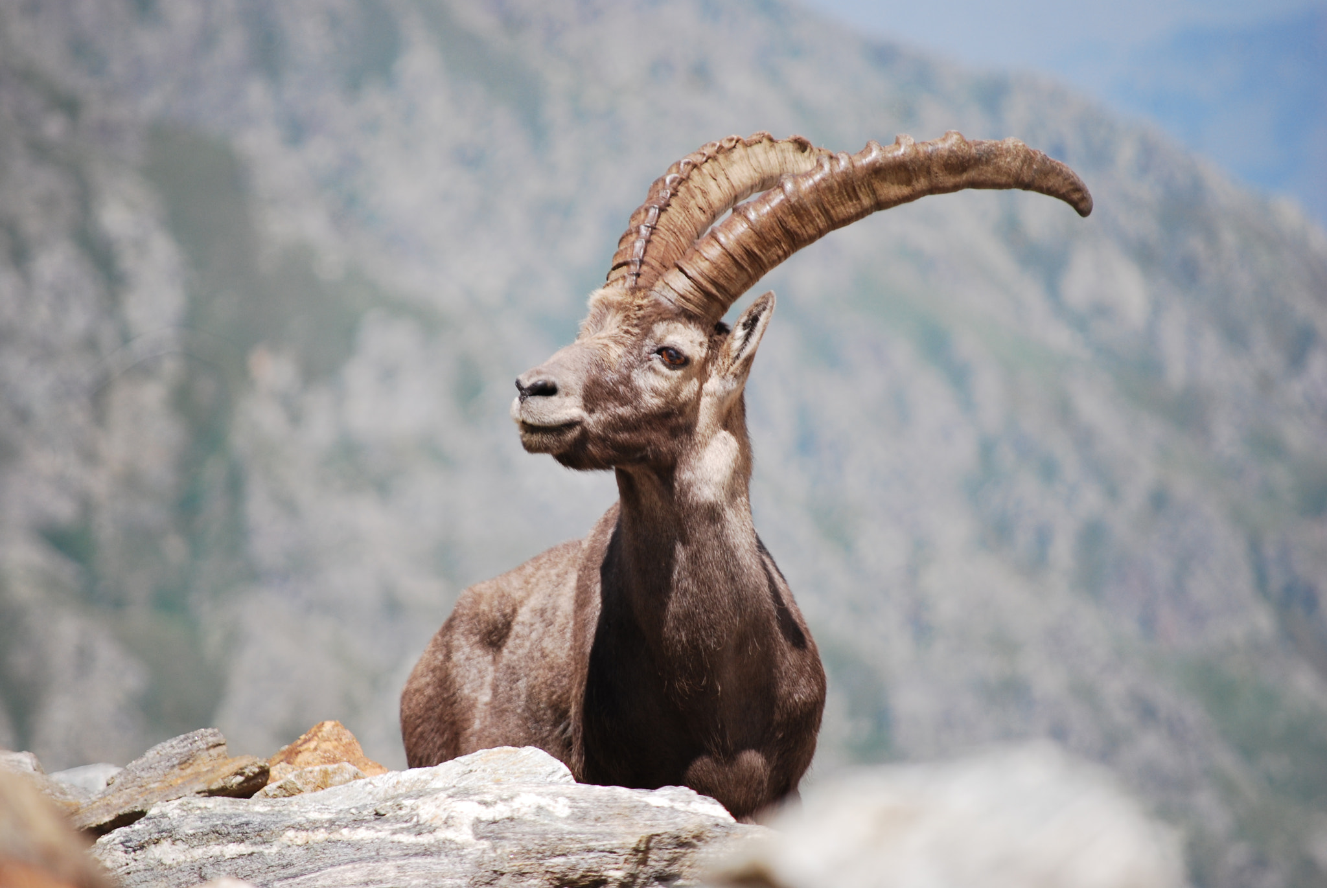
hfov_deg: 7.2
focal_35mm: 285
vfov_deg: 4.8
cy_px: 444
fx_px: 10518
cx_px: 664
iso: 200
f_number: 5.6
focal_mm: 190
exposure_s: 1/500
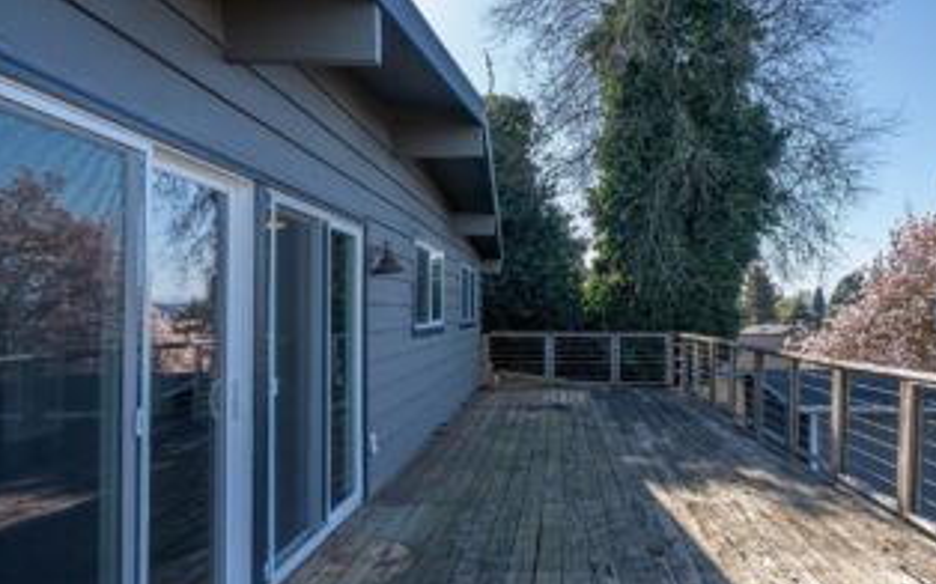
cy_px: 347
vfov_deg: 47.3
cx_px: 566
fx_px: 663
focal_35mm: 26
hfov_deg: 69.6
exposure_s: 1/80
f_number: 7.1
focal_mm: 20
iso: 80
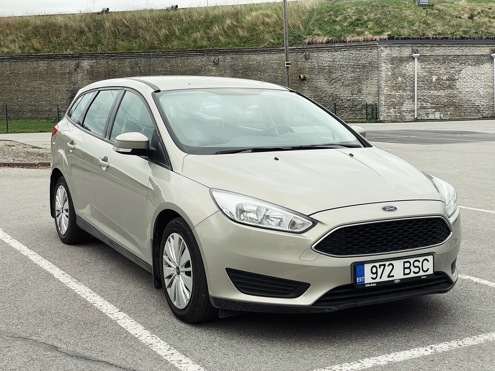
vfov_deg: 28.0
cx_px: 248
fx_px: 744
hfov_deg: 36.8
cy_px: 186
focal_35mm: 52
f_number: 2
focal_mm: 6
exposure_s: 1/198
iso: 25
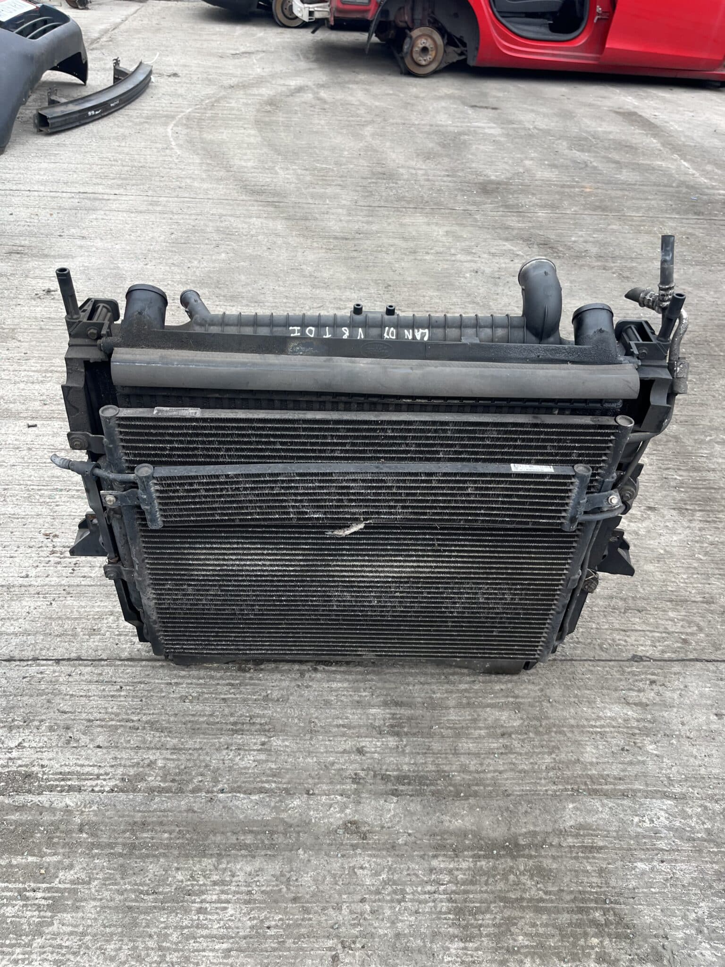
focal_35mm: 26
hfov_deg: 53.1
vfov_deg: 67.3
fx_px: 726
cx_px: 362
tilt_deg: -39.8
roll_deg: -4.1
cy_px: 484
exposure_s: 1/278
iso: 40
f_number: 1.6
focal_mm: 5.1
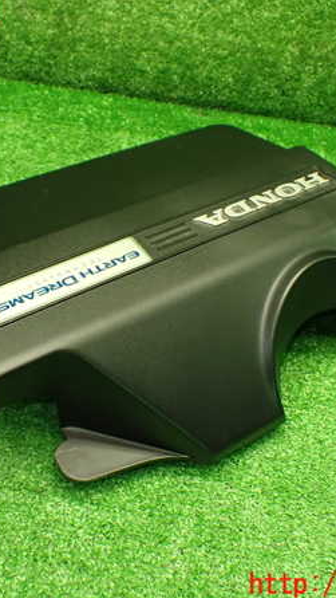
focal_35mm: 44
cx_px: 150
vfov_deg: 46.4
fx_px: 697
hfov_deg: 27.1
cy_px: 300
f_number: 2.3
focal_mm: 5.4
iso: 800
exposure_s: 1/80
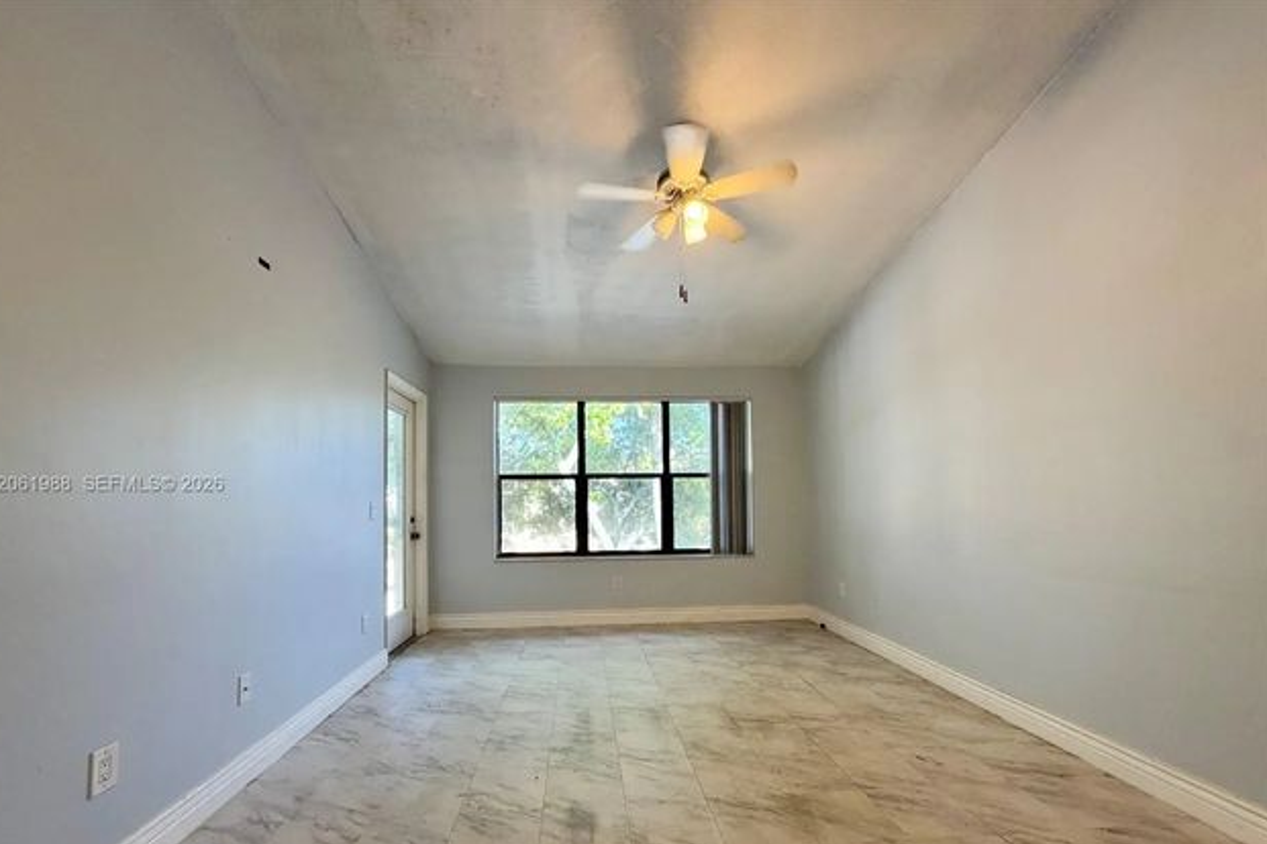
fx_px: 528
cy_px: 485
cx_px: 622
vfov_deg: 76.8
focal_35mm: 15
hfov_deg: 100.4
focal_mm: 2.22
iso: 250
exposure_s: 1/120
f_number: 2.2
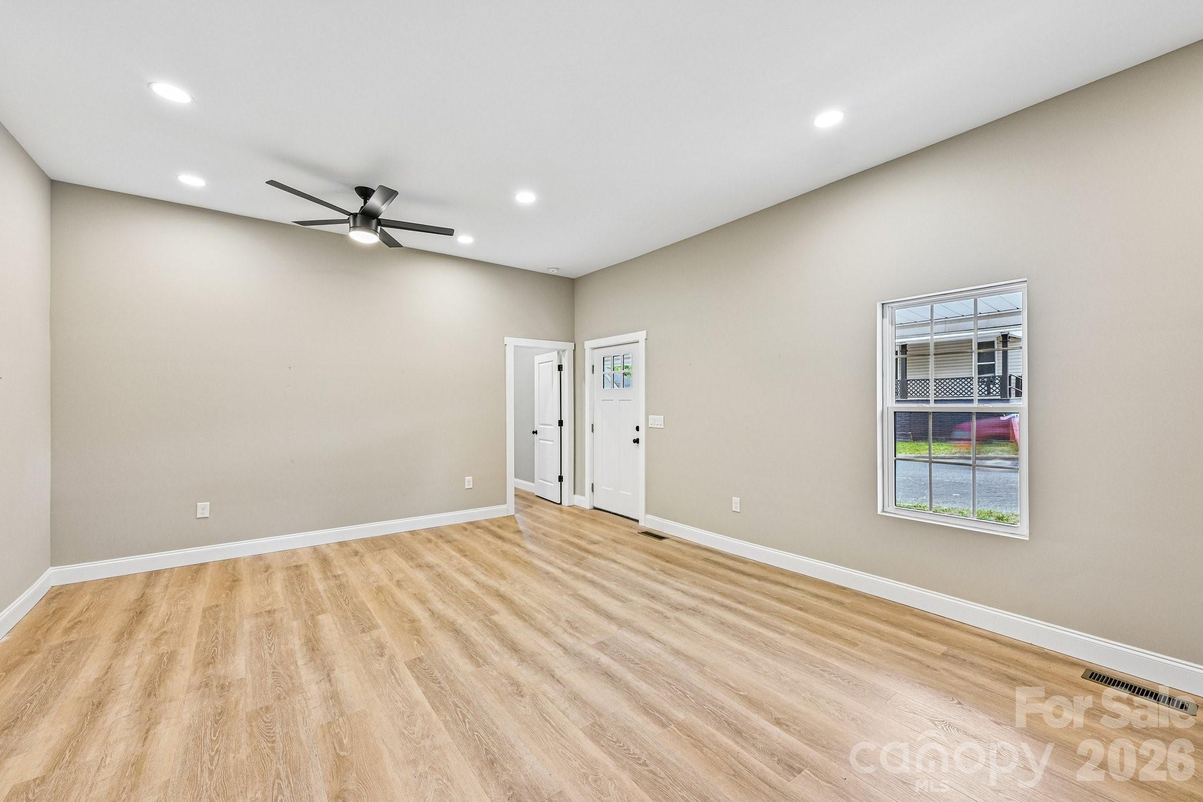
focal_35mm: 14
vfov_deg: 81.2
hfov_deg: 104.3
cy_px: 401
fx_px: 468
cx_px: 602
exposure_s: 1/15
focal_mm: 14
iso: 320
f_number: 8
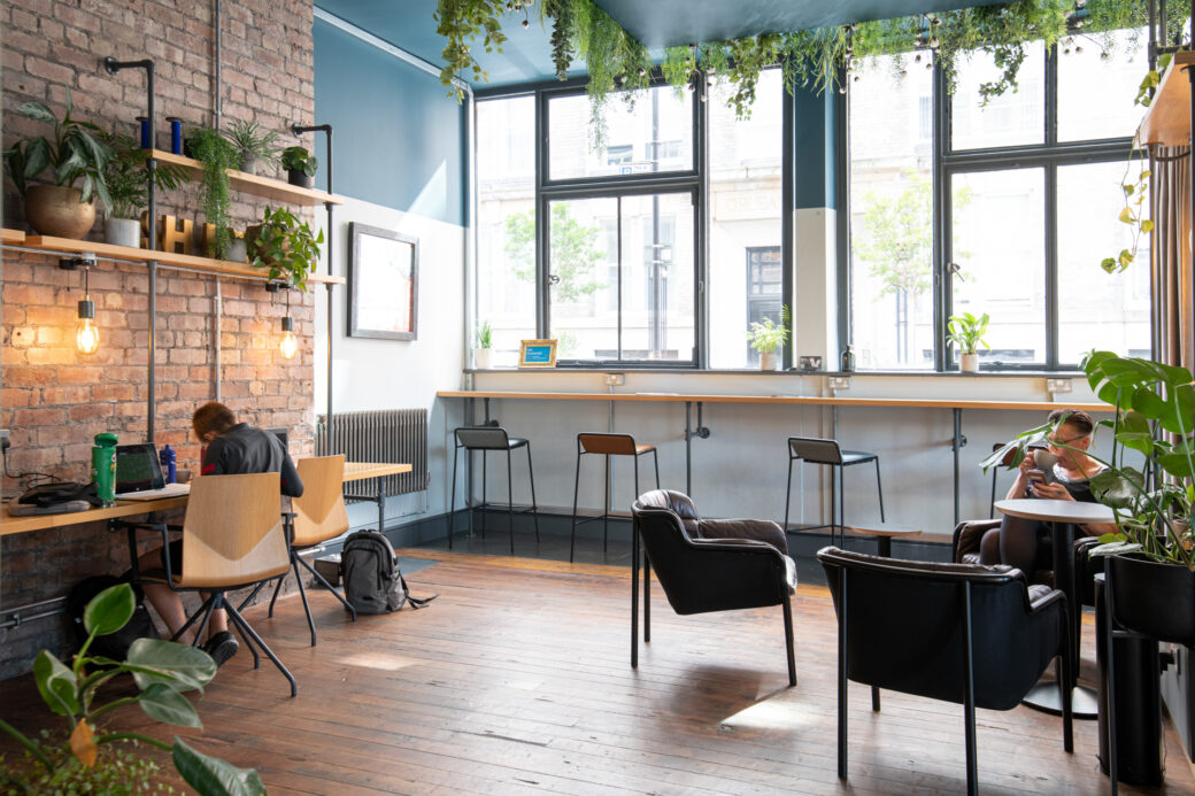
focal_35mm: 30
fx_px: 996
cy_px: 398
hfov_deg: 61.9
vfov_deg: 43.6
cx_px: 598
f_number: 8
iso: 400
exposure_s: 1/15
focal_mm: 30
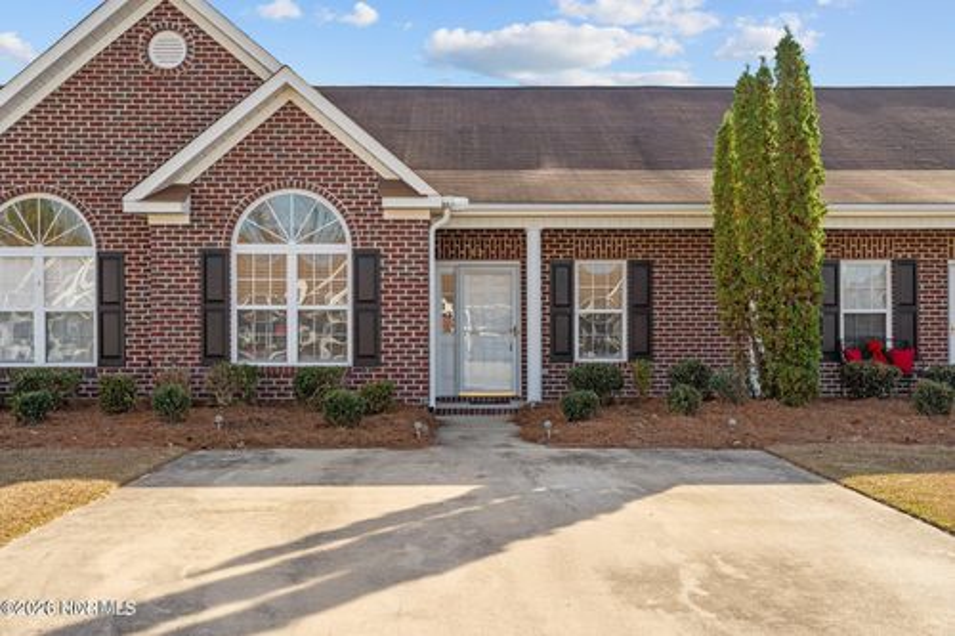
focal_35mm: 35
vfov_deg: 37.8
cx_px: 478
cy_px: 318
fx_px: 928
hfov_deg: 54.5
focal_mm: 35
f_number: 8
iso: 160
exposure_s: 1/250
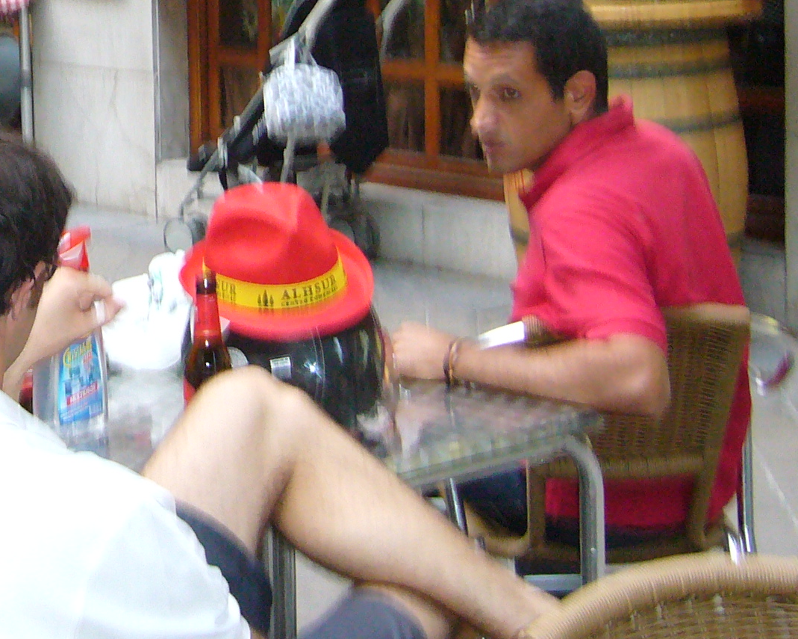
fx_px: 2125
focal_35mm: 90
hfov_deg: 20.4
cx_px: -49
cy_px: -23
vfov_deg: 16.7
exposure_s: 1/30
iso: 200
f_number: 2.8
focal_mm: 5.8
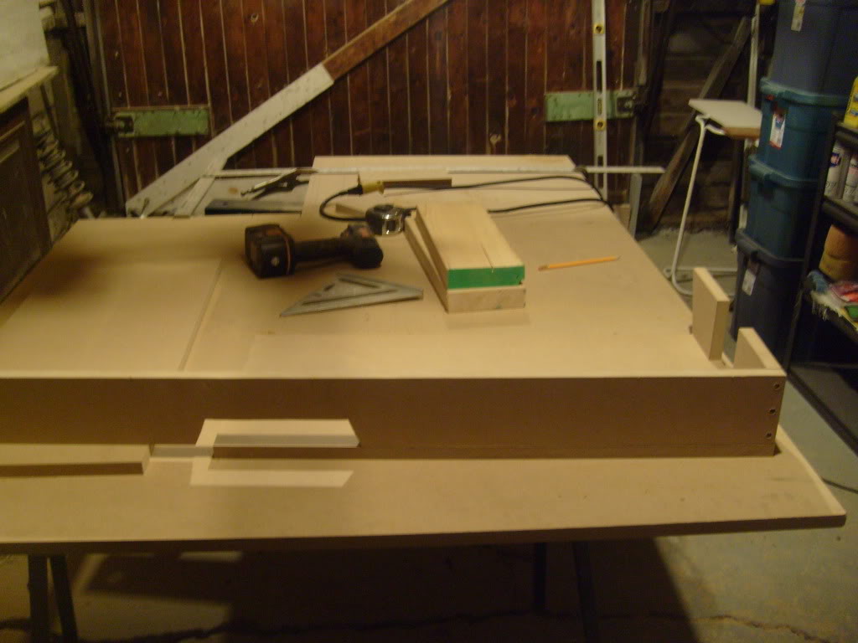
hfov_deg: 52.6
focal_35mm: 35
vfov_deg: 40.7
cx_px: 429
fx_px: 868
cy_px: 322
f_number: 2.8
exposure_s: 1/8
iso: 200
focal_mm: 5.8
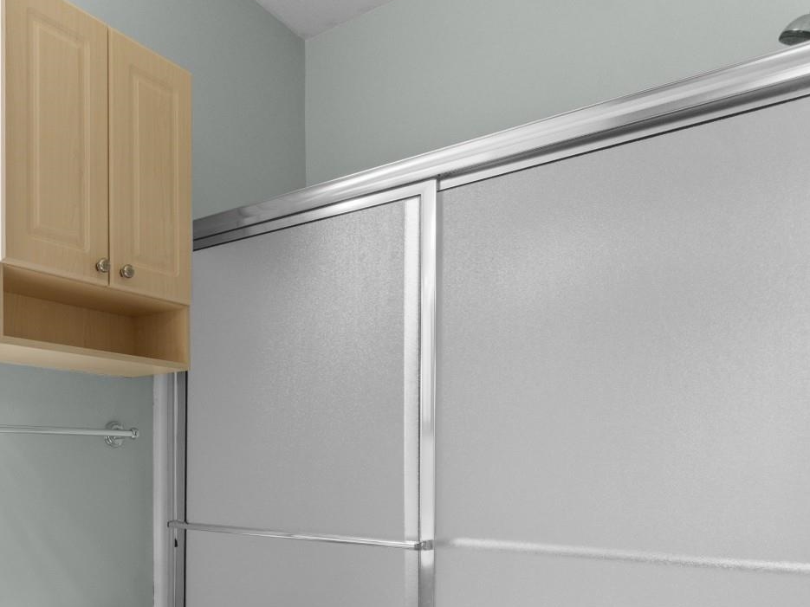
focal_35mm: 30
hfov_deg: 54.2
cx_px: 120
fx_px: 702
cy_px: 454
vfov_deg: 45.2
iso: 100
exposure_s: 1/5
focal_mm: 12
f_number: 4.8
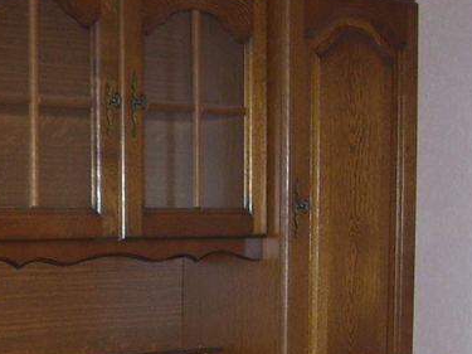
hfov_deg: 19.8
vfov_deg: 14.8
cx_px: -9
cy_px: 436
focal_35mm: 96
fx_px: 1309
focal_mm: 6
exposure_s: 1/60
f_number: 2.7
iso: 125
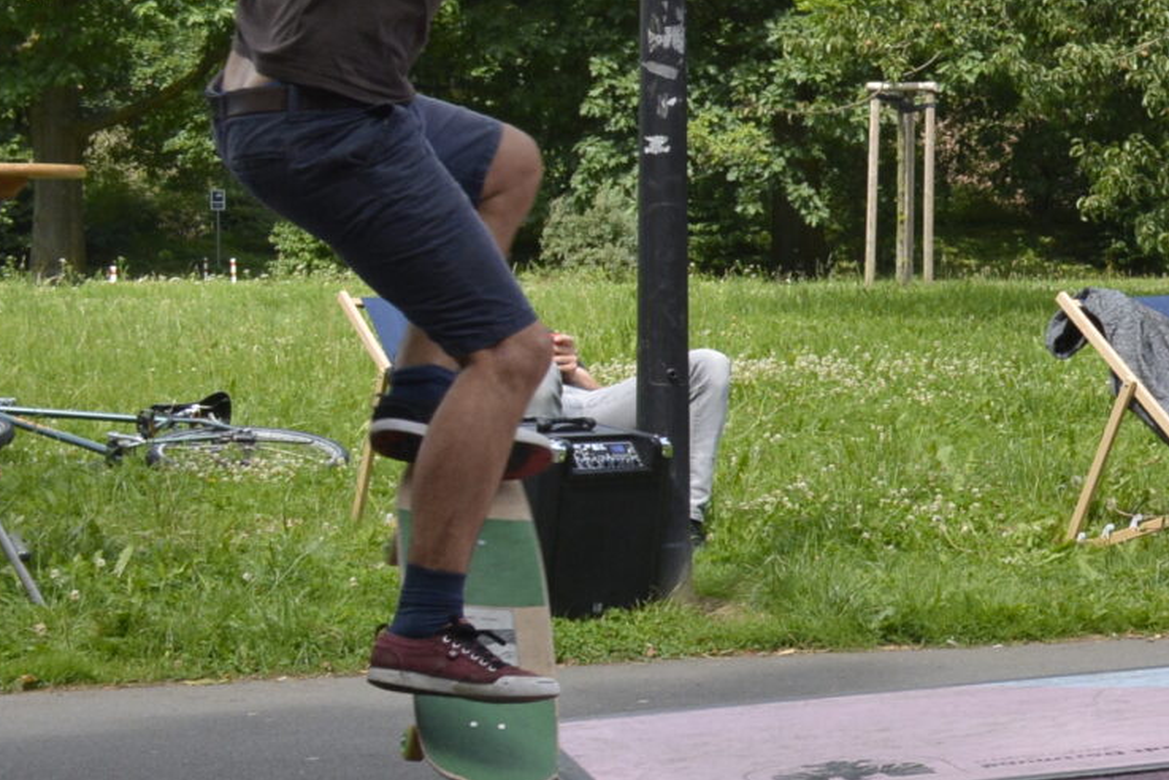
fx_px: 4060
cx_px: 1829
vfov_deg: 11.0
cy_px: 231
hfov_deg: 15.0
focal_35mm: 125
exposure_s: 1/500
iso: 500
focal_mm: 24
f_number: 8
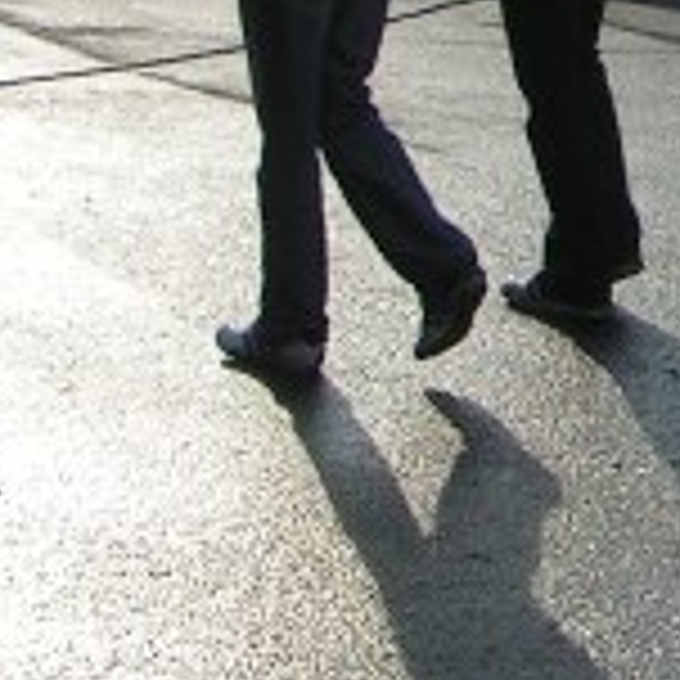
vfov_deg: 9.7
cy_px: -144
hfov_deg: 9.6
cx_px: 919
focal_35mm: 178
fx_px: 3956
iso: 50
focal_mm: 5.8
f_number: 5.6
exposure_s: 1/500
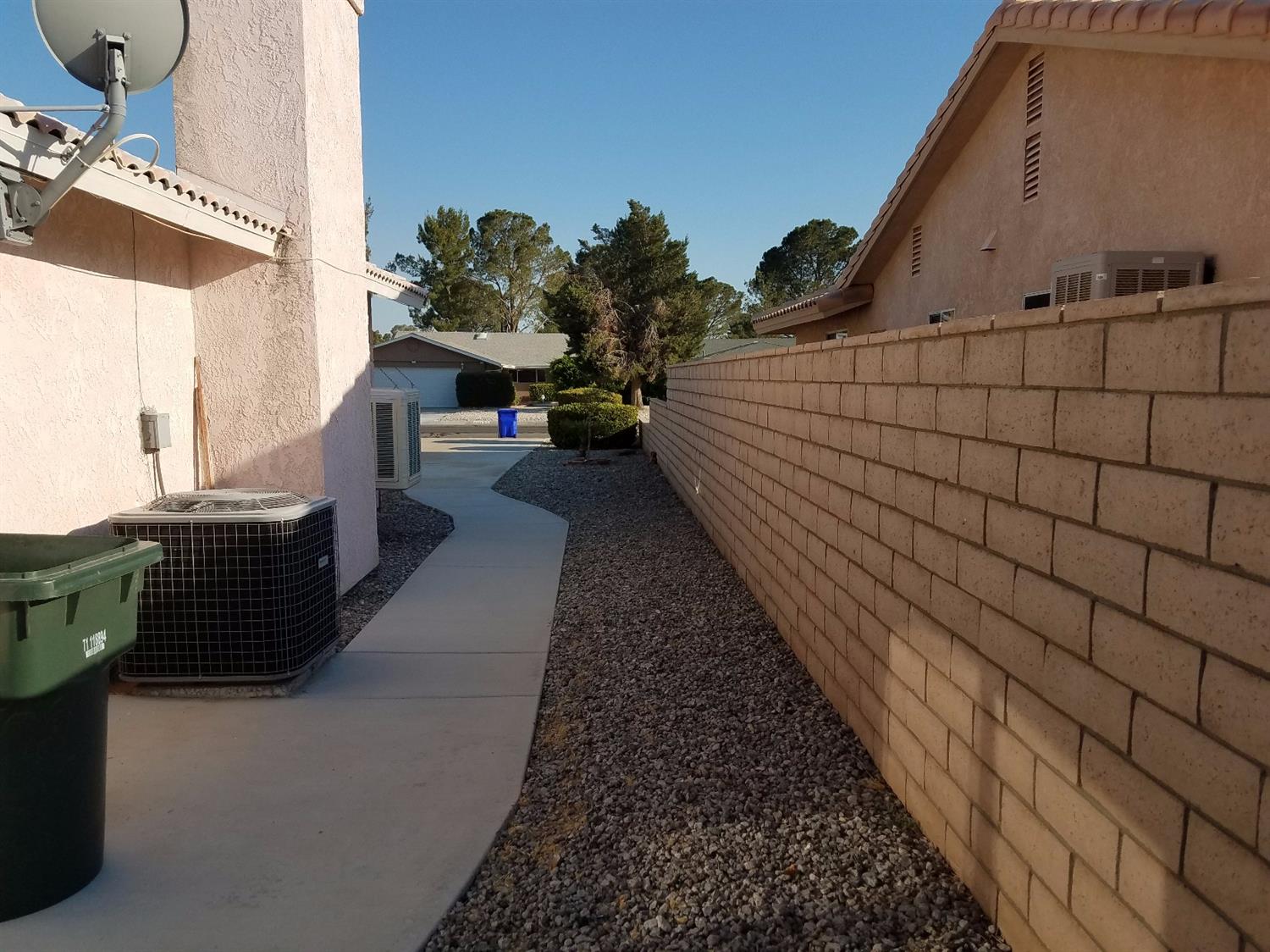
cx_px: 635
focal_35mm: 26
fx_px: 954
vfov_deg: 53.0
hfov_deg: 67.3
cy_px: 476
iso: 40
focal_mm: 4.2
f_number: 1.7
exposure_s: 1/2344
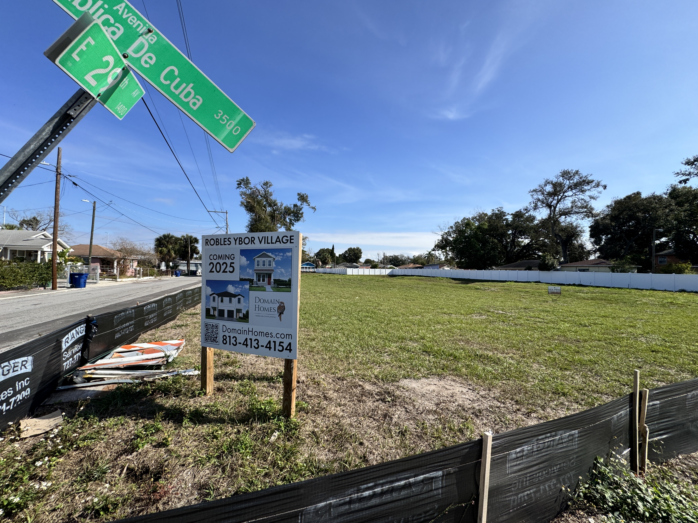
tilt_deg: +2.3
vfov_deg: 85.7
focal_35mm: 14
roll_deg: -2.2
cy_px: 262
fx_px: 282
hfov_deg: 102.1
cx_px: 349
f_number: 2.2
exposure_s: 1/2028
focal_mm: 2.22
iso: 50
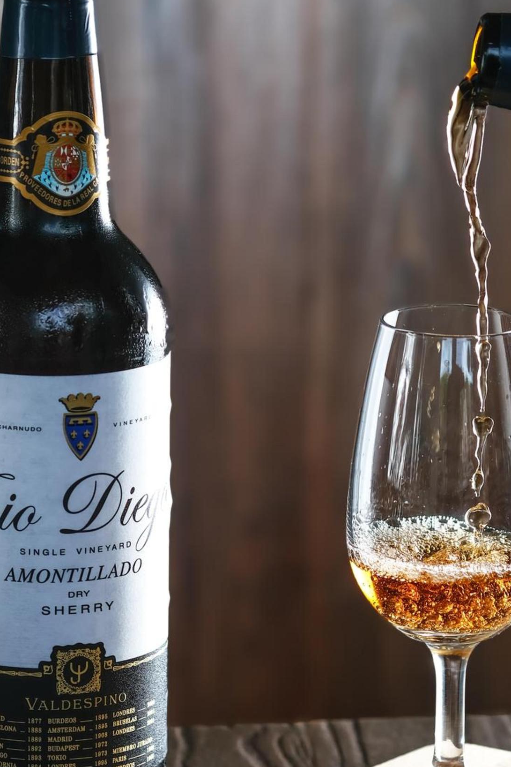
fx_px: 3512
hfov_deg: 8.3
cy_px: 374
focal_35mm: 165
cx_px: 242
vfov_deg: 12.5
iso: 125
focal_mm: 60
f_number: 3.6
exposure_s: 1/200
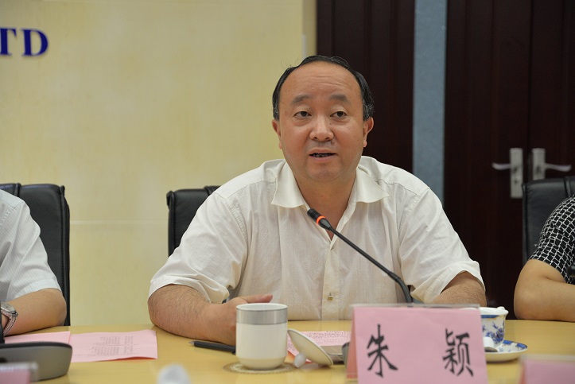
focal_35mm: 80
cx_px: 288
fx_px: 1278
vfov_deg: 17.1
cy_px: 192
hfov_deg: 25.3
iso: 2000
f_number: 4.5
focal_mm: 80
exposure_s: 1/80
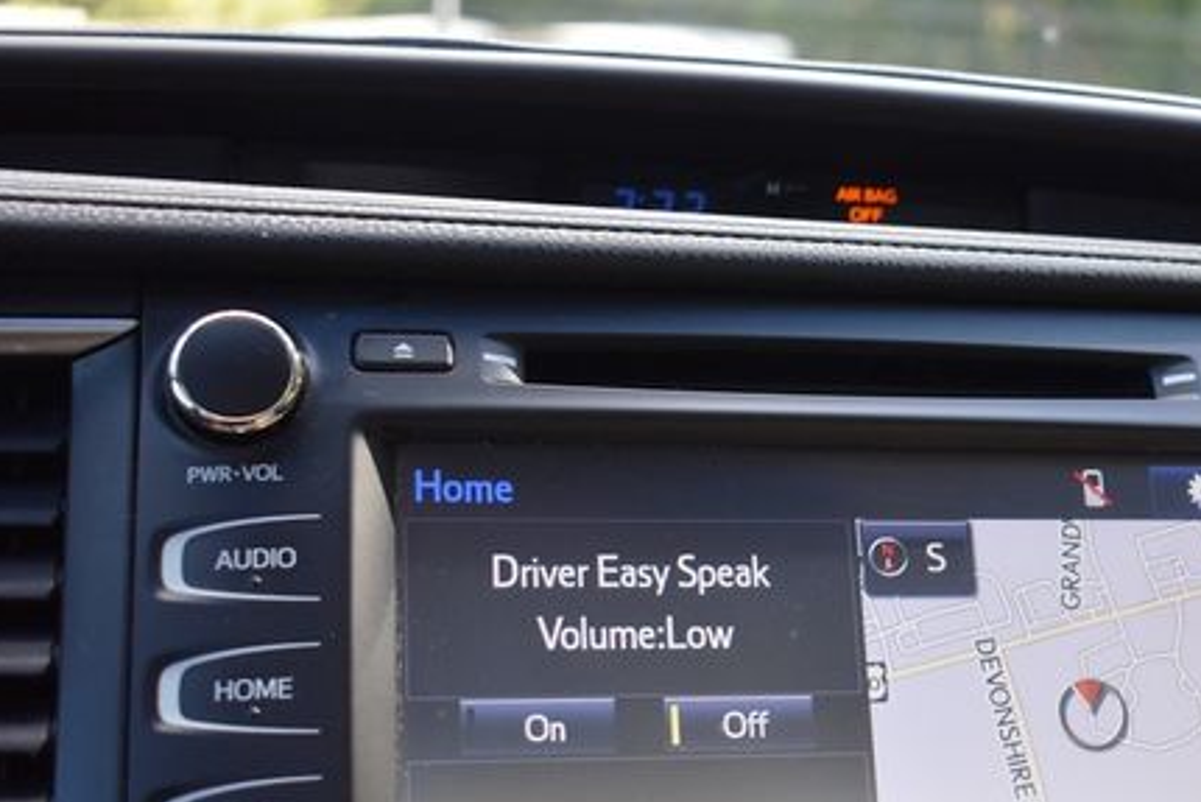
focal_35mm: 67
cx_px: 877
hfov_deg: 29.7
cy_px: 527
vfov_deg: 20.3
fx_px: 2236
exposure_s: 1/250
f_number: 4.2
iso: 500
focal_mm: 30
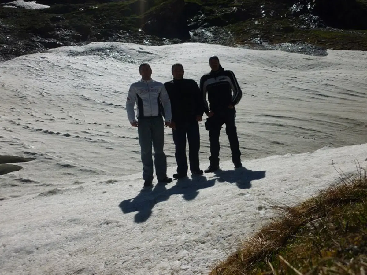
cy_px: 138
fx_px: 382
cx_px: 184
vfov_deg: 39.7
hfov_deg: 51.4
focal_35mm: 36
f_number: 11
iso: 100
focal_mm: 6.5
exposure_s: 1/250
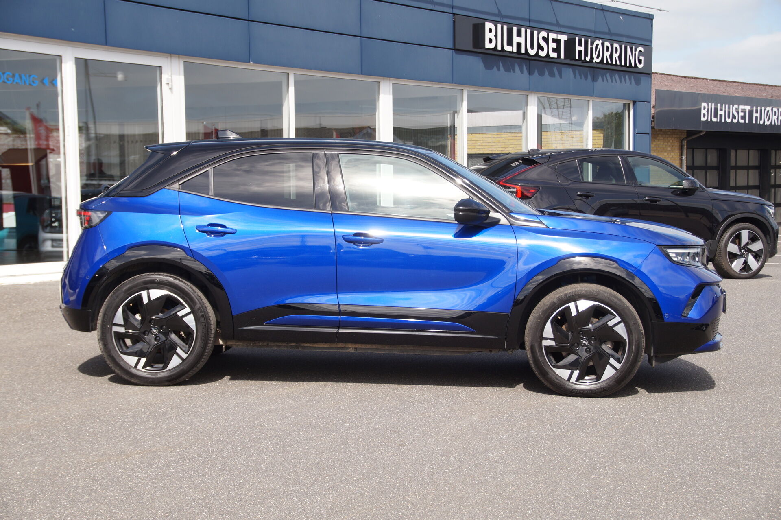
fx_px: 1789
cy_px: 260
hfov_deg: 24.6
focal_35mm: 82
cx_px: 390
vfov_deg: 16.5
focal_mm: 55
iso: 100
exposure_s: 1/200
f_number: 7.1
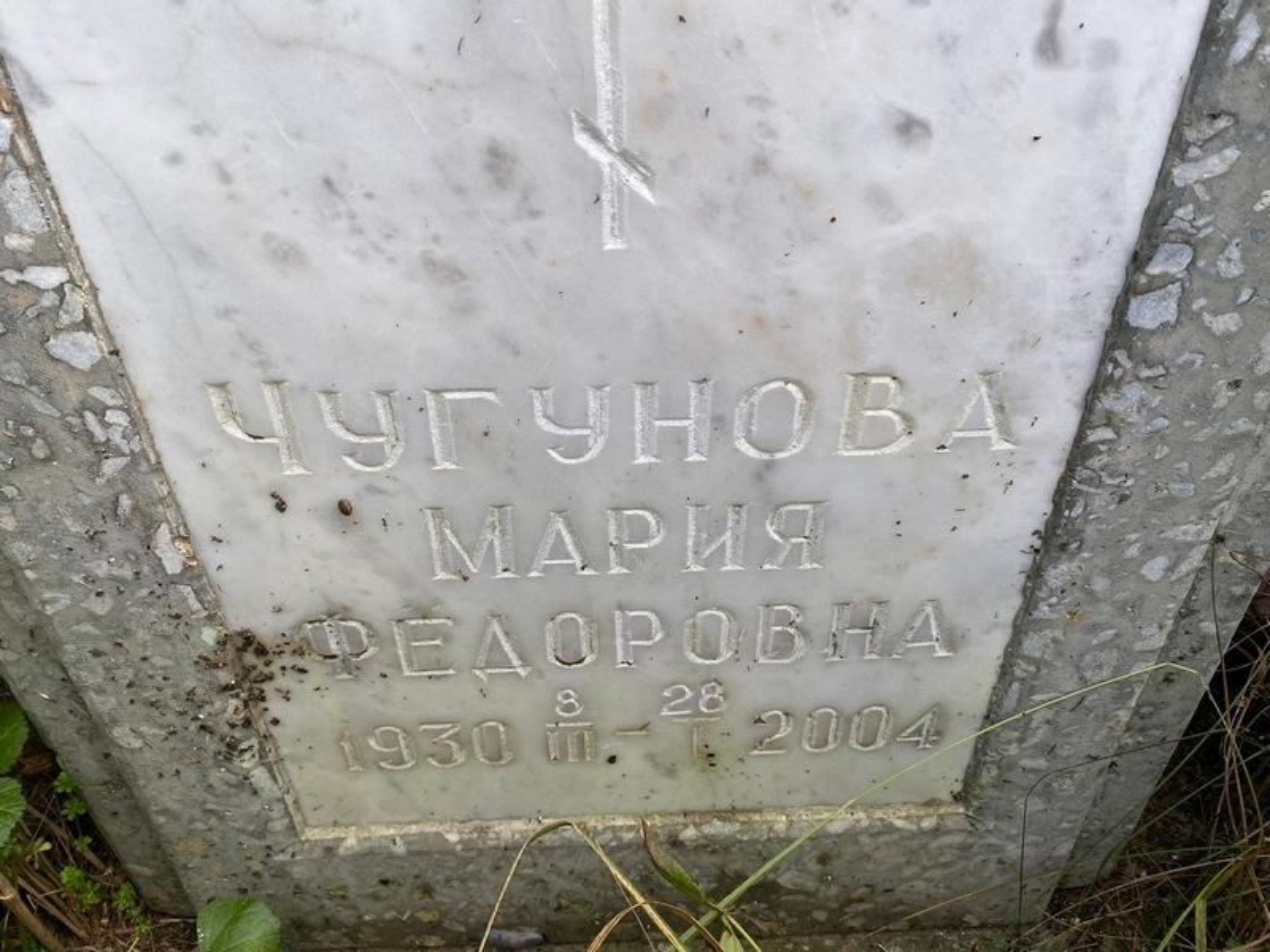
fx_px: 954
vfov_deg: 53.1
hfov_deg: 67.3
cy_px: 476
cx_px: 635
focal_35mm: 26
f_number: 1.8
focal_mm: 4.25
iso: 32
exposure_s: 1/536
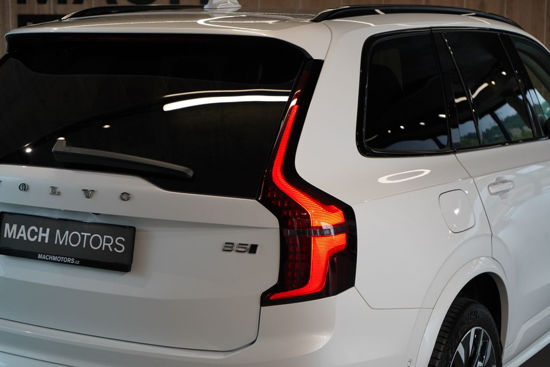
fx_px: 1070
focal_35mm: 70
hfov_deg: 28.8
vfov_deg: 19.5
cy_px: 184
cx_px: 275
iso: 1600
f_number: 5.6
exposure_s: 1/160
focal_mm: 70
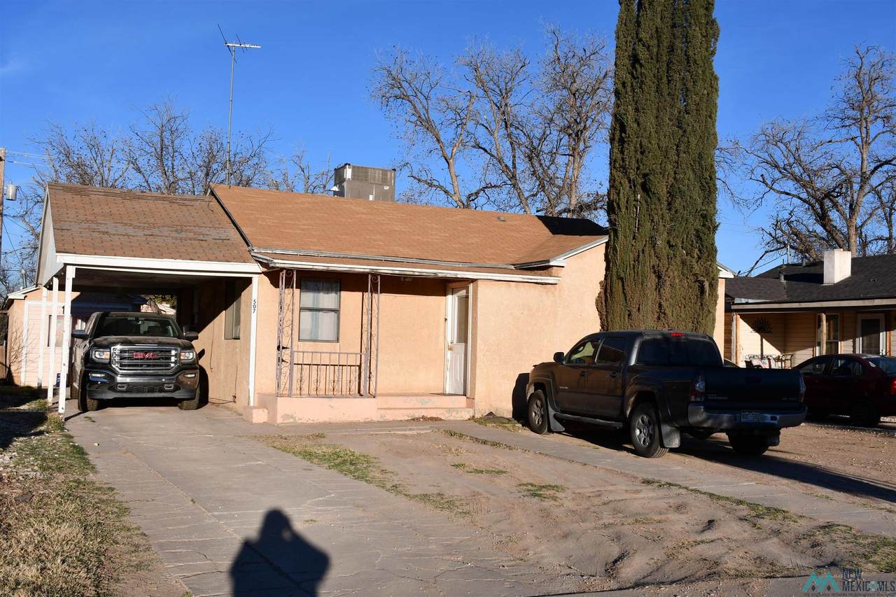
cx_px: 448
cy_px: 298
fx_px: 970
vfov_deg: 34.2
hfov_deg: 49.6
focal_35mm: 39
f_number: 9
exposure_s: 1/320
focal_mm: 26
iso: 100
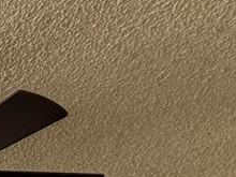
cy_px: 490
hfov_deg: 14.5
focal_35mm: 102
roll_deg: -1.9
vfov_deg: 10.9
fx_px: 695
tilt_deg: -4.2
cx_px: -286
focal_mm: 2.22
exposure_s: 1/502
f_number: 2.2
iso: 50
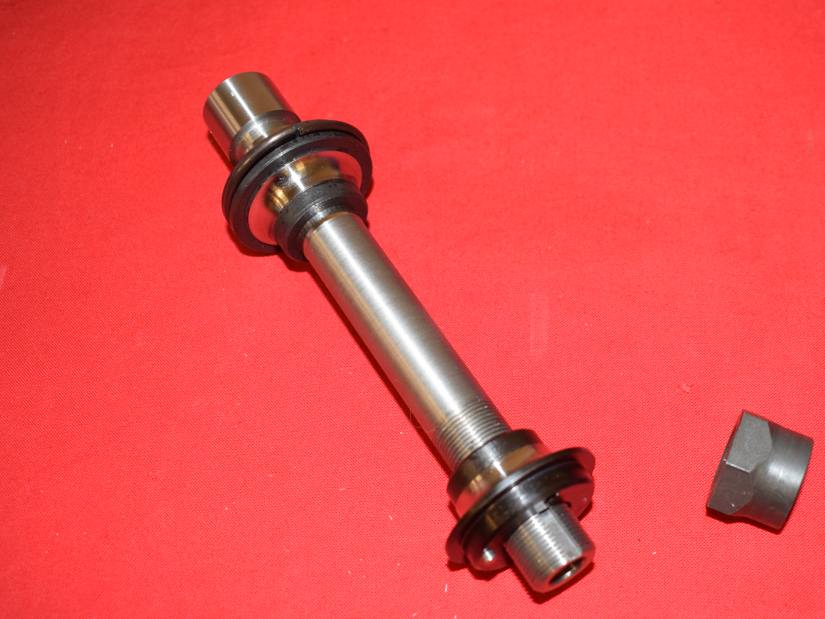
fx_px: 1135
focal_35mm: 48
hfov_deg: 39.6
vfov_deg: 30.5
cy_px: 346
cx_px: 526
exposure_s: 1/125
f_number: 5
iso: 1250
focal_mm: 25
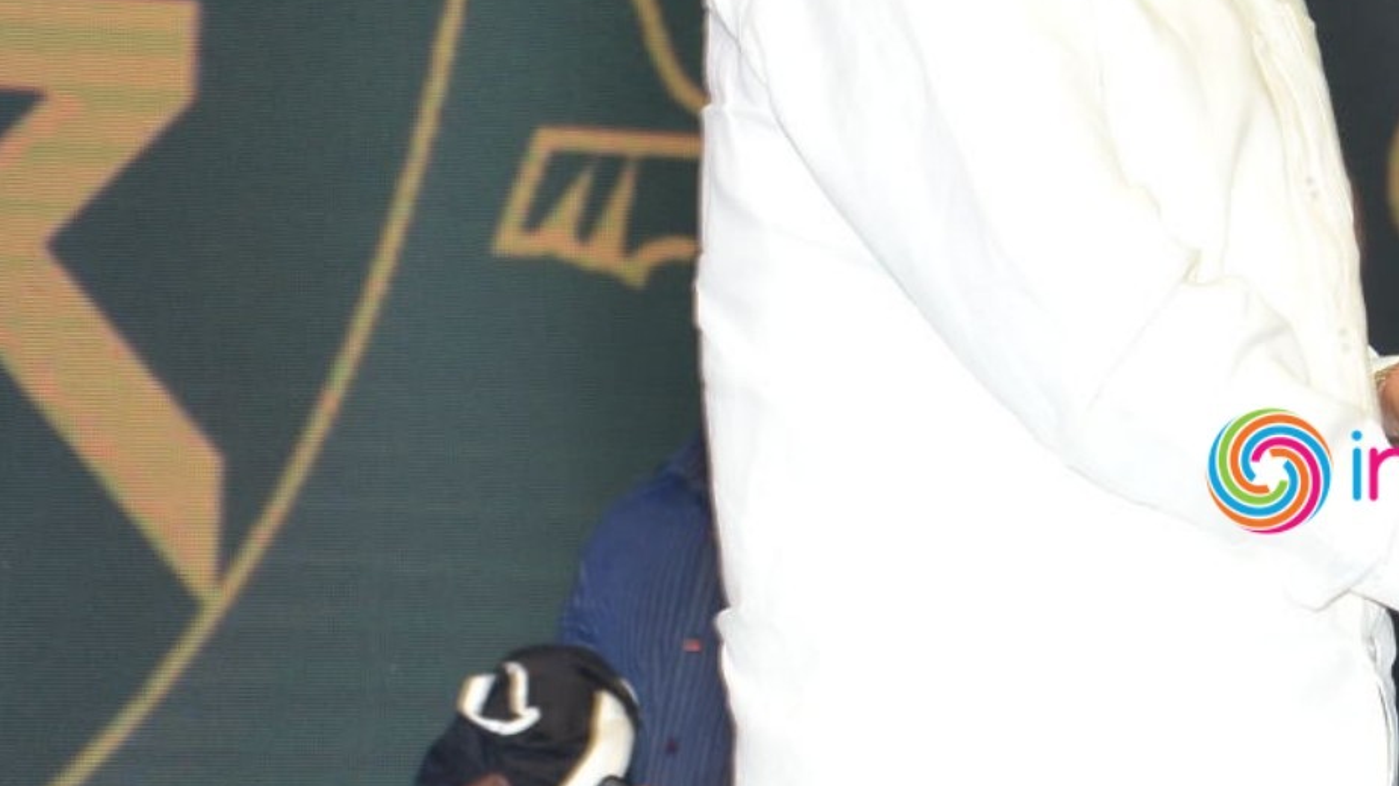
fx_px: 8828
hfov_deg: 9.0
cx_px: 1540
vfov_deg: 5.1
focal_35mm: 238
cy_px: -132
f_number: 5.6
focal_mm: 62
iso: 500
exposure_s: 1/125
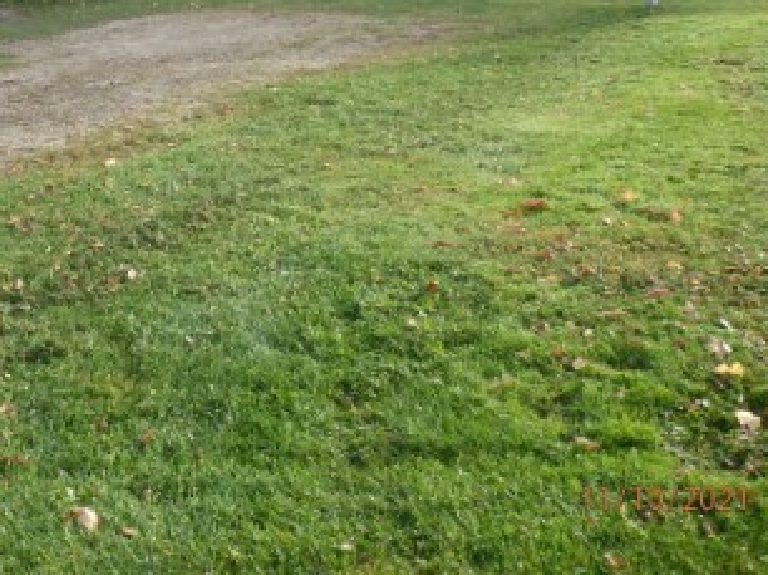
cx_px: 184
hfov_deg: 39.3
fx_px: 1042
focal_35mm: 47
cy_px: 117
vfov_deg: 30.1
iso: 125
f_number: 3.9
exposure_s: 1/200
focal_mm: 5
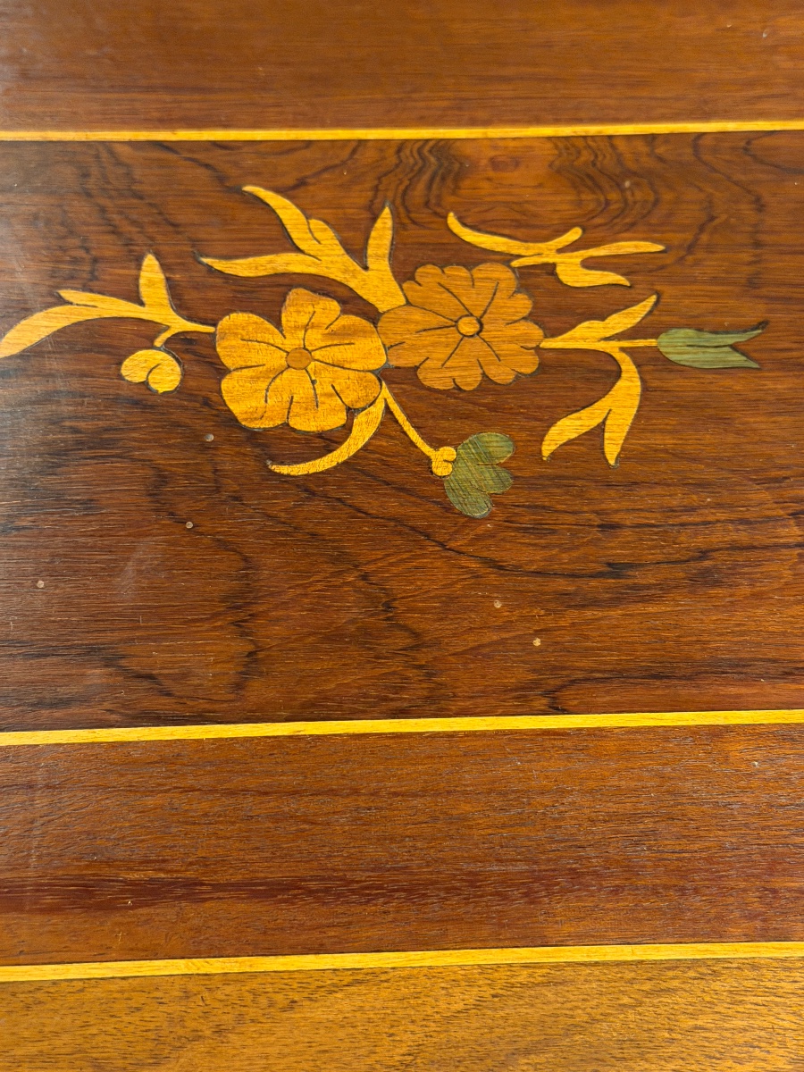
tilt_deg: -63.0
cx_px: 402
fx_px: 1486
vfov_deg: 39.7
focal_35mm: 48
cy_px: 536
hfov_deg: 30.3
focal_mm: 6.76
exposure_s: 1/25
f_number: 1.78
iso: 640
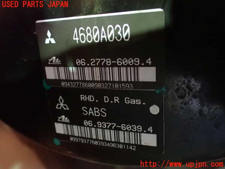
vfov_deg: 46.8
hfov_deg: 60.0
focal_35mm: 30
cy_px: 84
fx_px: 195
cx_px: 112
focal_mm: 5.4
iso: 1600
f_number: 2.3
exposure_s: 1/13
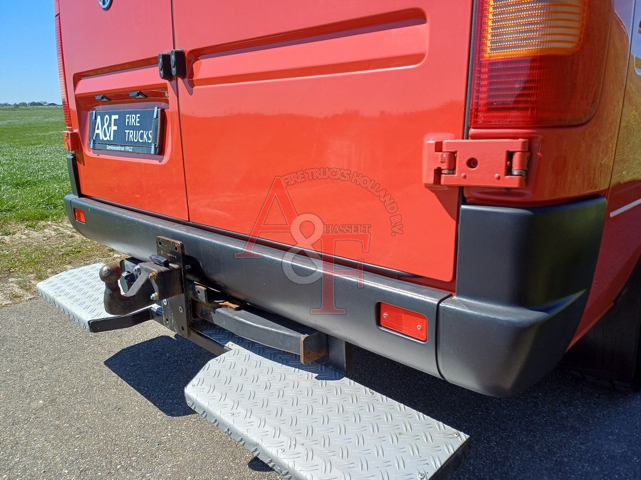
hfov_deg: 69.4
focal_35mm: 25
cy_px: 240
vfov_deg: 54.9
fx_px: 463
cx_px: 320
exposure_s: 1/1095
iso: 50
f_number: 1.8
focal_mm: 4.65
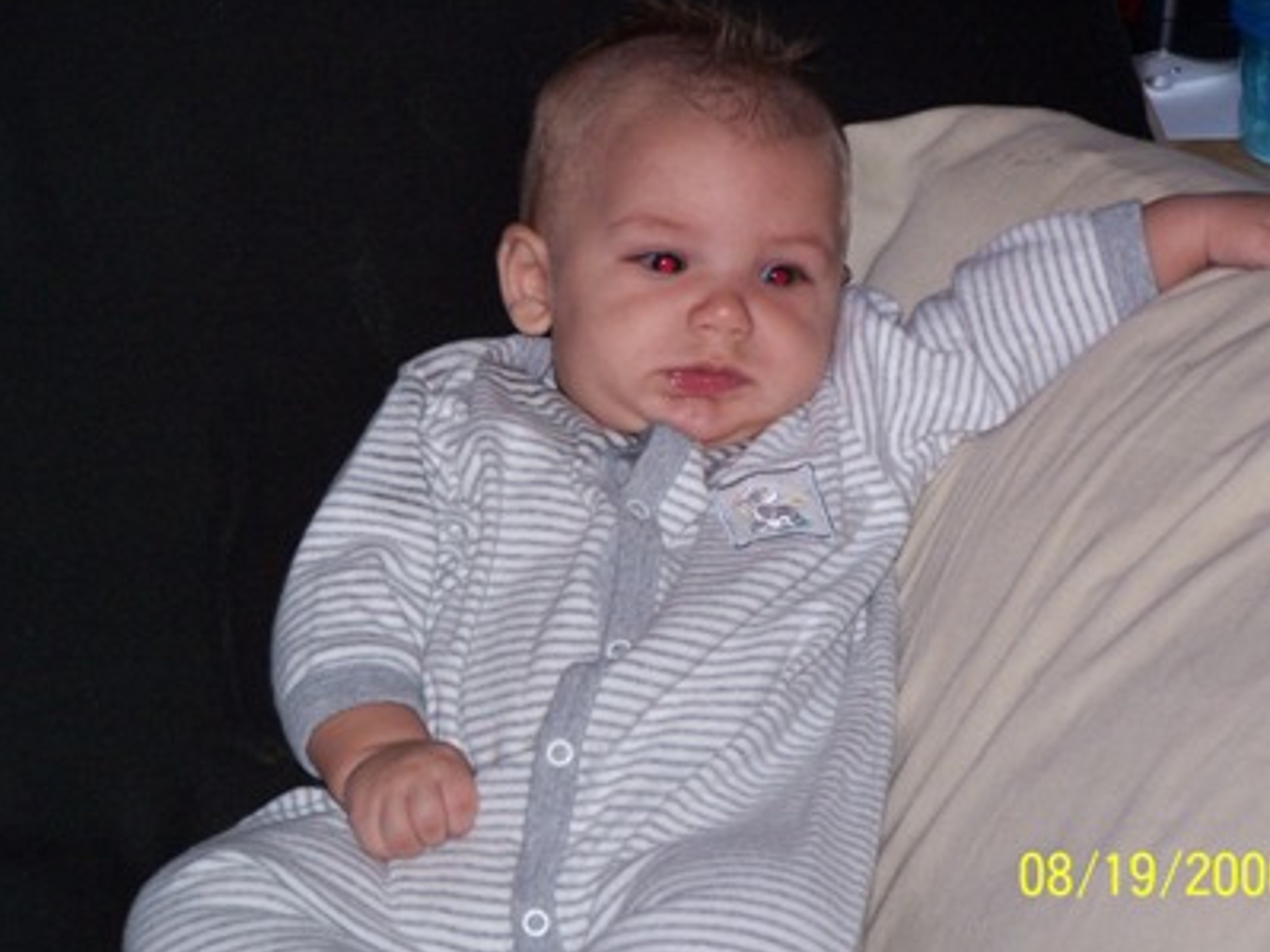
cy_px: 481
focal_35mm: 156
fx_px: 5722
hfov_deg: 12.7
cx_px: 659
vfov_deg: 9.5
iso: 140
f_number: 3.2
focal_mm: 23.1
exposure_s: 1/90
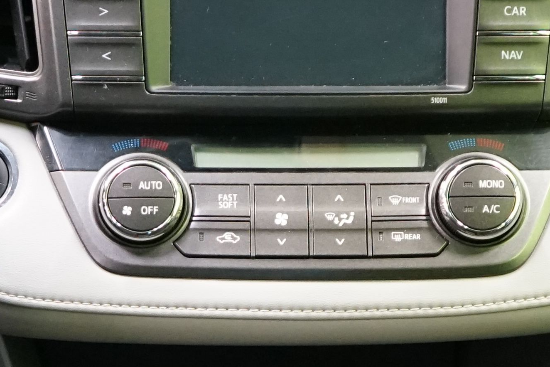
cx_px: 215
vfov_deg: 9.4
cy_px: 399
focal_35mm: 145
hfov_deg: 14.1
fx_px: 2215
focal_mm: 32
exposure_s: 1/25
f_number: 4
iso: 3200
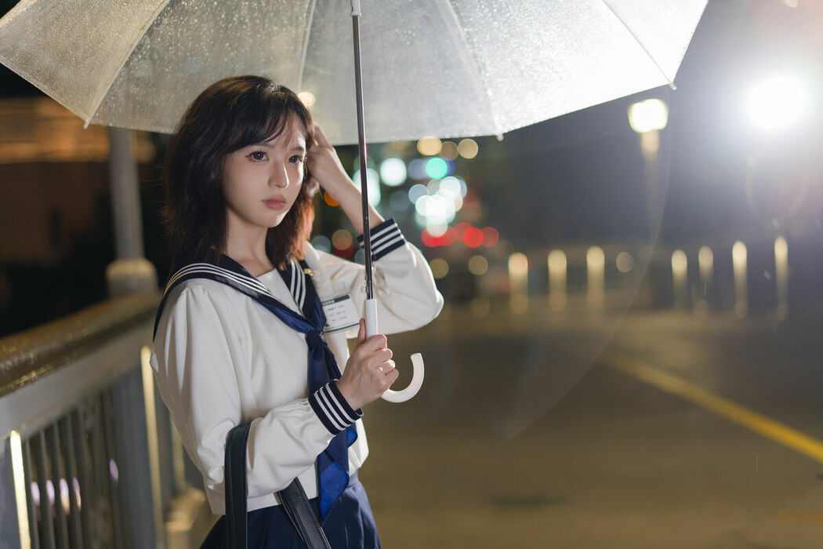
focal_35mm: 50
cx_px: 412
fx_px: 1143
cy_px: 274
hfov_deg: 39.6
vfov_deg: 27.0
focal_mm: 50
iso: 400
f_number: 1.4
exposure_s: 1/125
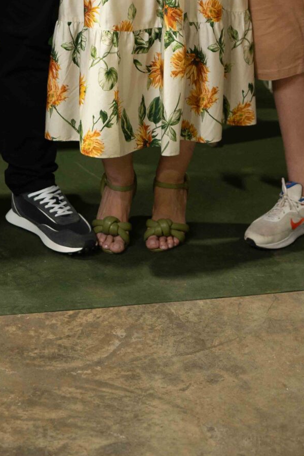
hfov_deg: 13.5
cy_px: -174
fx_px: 1278
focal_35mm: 101
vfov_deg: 18.5
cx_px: 58
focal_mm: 35
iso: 640
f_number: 2.2
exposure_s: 1/250
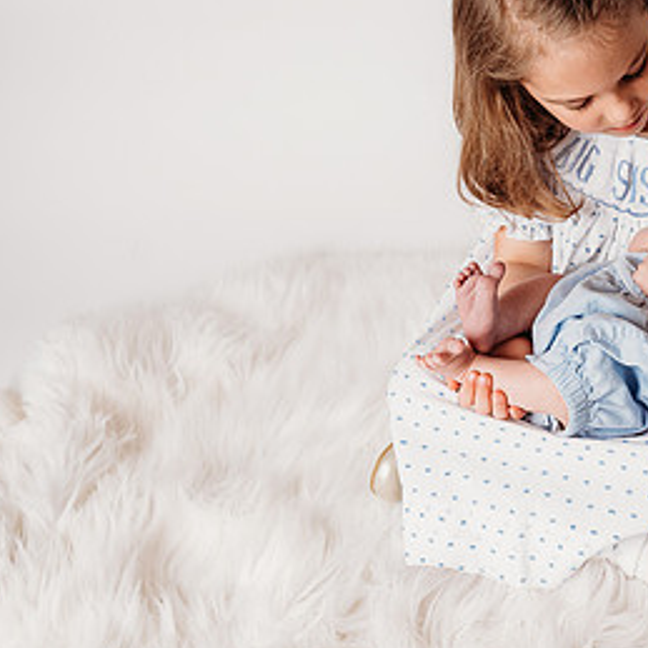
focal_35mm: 51
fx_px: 1080
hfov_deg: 31.8
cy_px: 188
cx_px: 581
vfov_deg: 32.9
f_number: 4
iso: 100
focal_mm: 24
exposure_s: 1/200
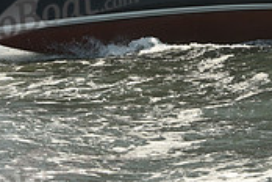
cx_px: 220
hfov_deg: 8.8
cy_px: -84
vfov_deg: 5.8
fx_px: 1768
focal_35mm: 234
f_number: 10
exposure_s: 1/800
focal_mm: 70
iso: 250
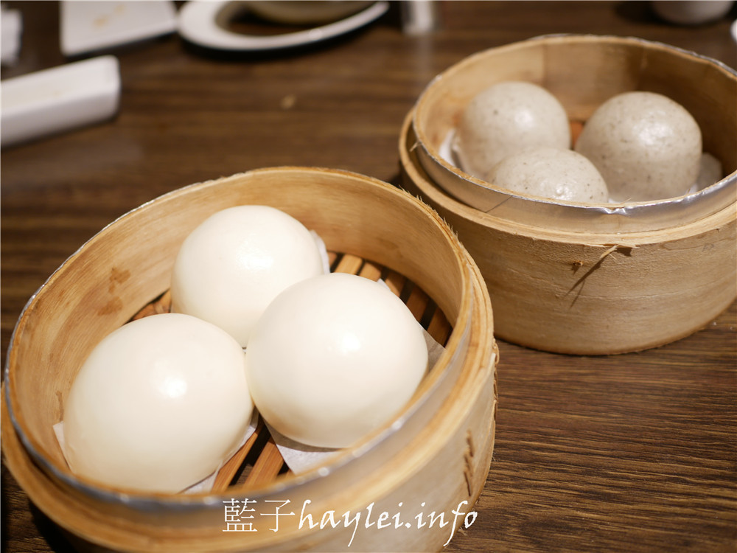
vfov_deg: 46.8
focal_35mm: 30
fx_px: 639
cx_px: 368
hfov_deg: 60.0
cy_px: 276
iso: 200
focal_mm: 15
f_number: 1.7
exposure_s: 1/60
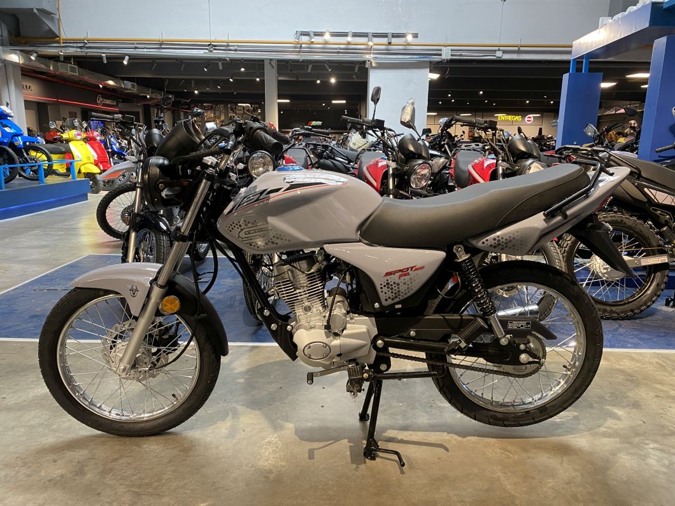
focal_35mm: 26
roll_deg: -0.7
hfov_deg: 67.3
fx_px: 507
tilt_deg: -12.8
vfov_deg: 53.1
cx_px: 338
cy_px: 253
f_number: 1.8
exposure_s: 1/50
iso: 125
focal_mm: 4.25
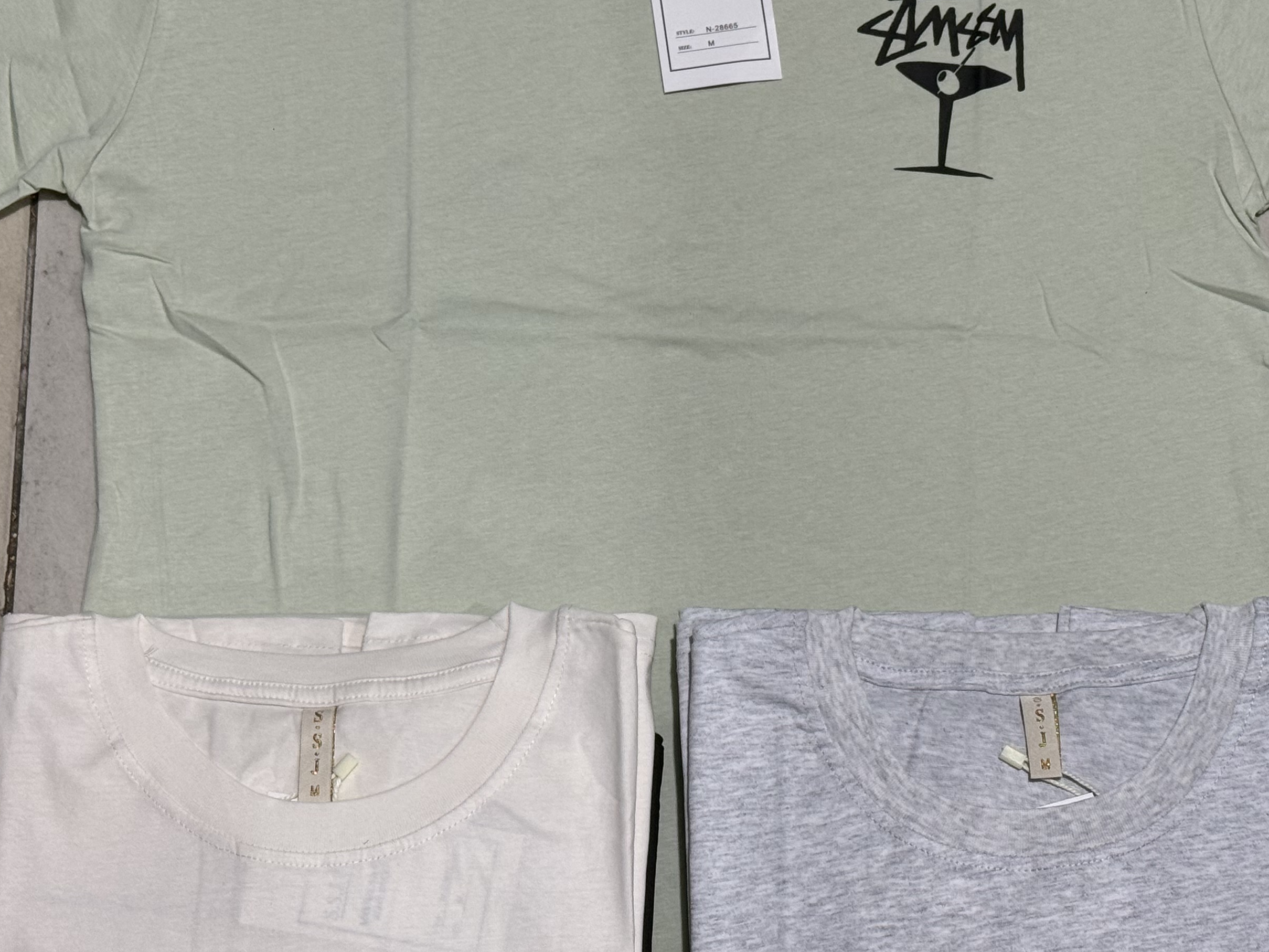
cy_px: 368
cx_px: 673
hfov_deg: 24.4
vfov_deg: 18.4
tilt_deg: -73.7
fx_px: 2933
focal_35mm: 80
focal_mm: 6.76
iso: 100
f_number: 1.78
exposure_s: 1/50
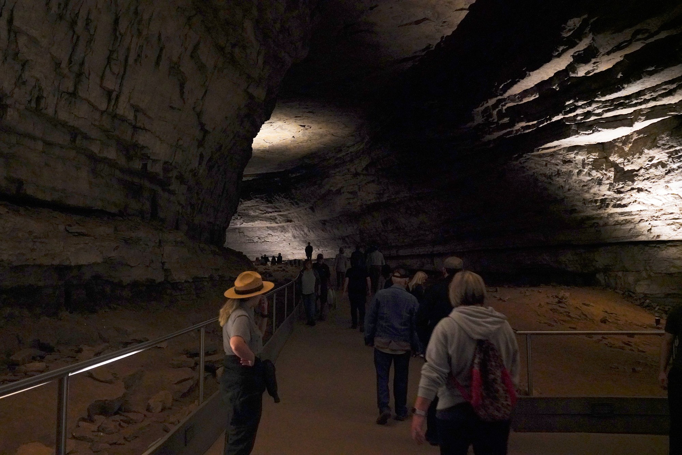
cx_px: 341
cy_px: 228
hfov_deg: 58.7
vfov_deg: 41.1
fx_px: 606
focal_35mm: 32
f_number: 5.6
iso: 12800
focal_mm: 32
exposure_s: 1/60
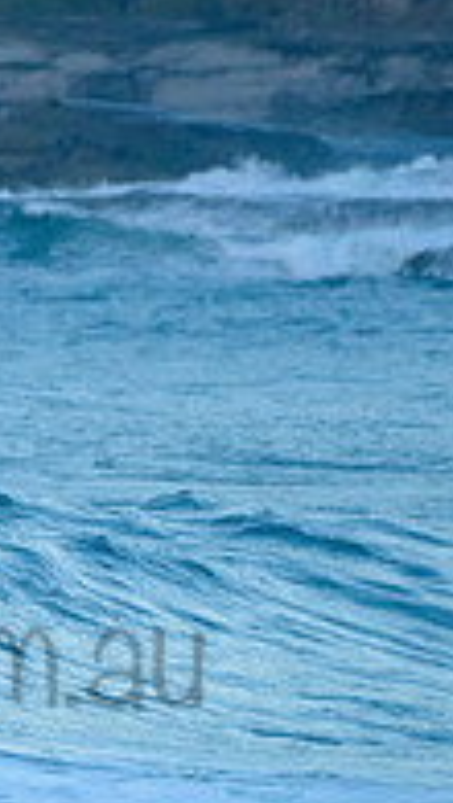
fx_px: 33241
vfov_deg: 1.4
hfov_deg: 0.8
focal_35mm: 1560
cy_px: 612
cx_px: -231
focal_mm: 500
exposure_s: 1/1250
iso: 1400
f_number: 5.6
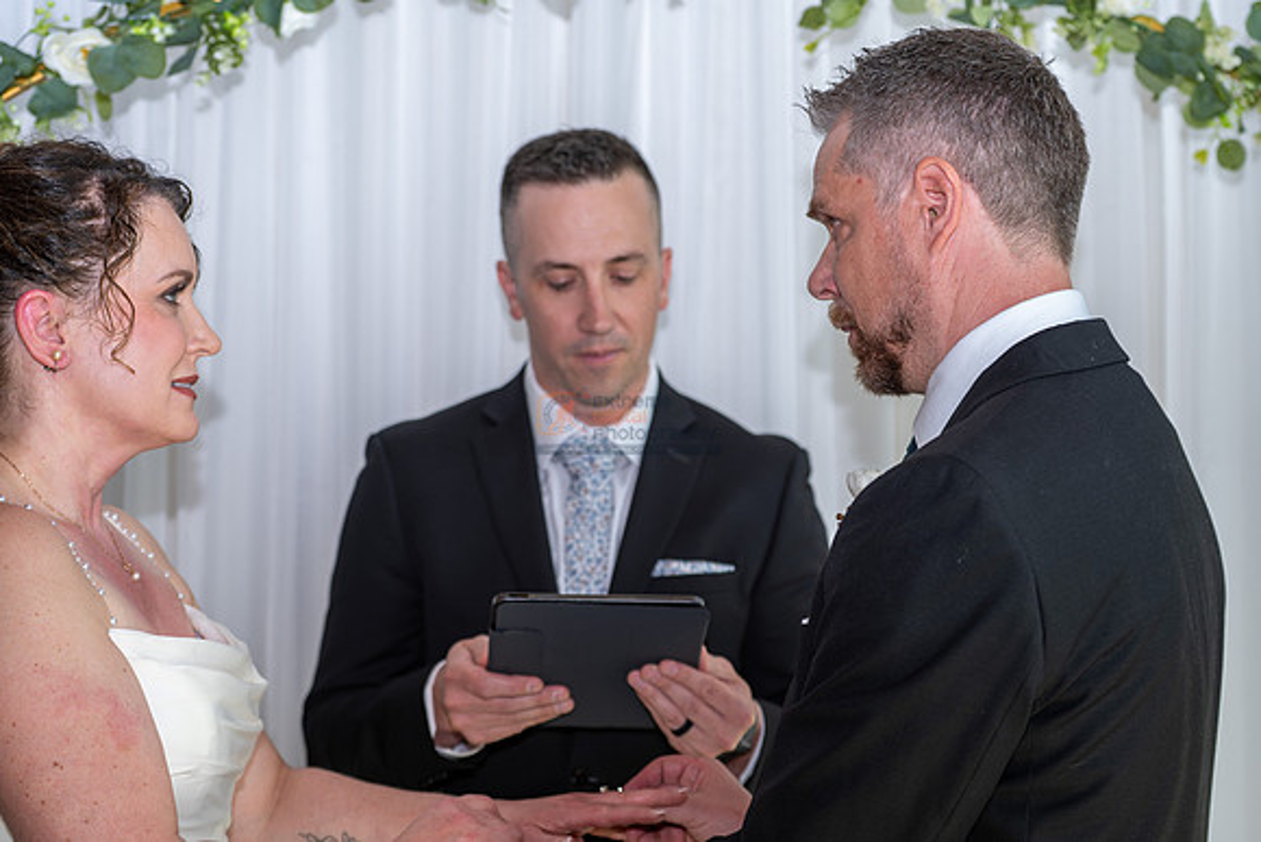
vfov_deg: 19.5
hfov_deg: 28.8
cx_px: 630
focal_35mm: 70
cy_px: 421
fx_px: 2452
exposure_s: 1/160
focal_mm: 70
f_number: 4
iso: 125
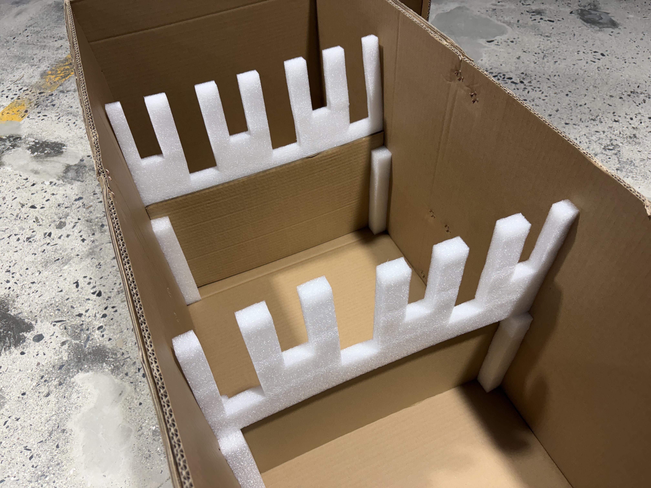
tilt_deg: -48.6
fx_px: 489
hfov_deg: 67.3
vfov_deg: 53.1
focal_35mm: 26
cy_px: 244
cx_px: 326
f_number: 1.6
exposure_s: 1/100
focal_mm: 5.96
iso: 125
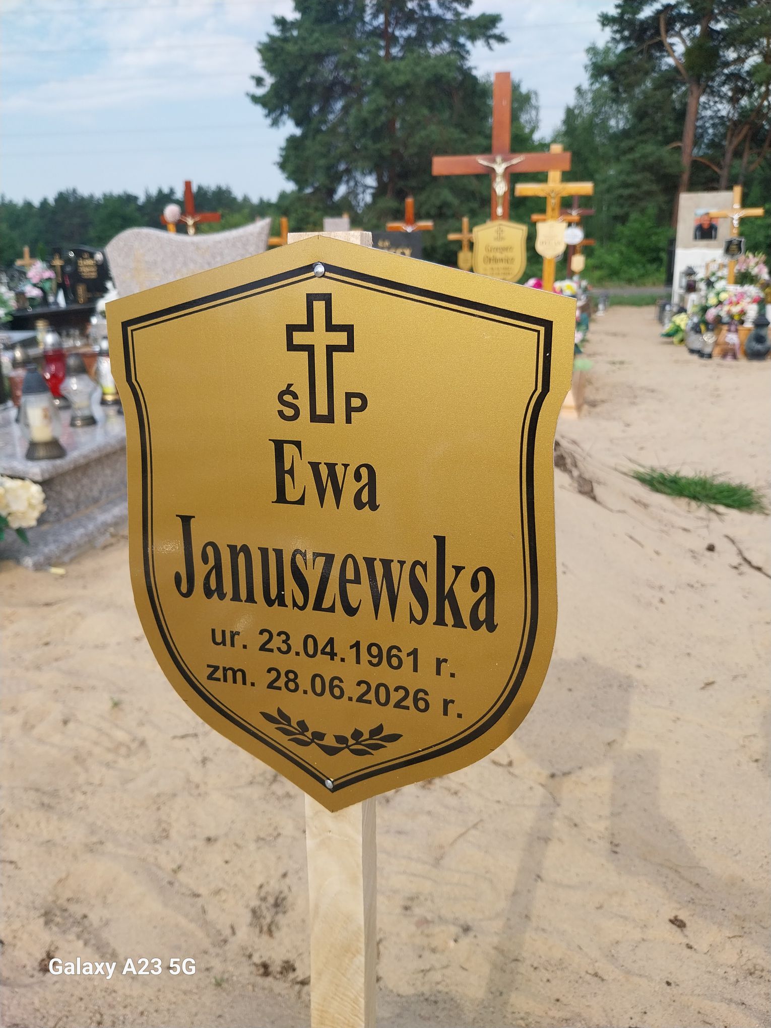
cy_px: 514
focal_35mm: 26
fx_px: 772
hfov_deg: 53.1
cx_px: 386
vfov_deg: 67.3
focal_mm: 4
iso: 25
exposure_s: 1/624
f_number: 1.8
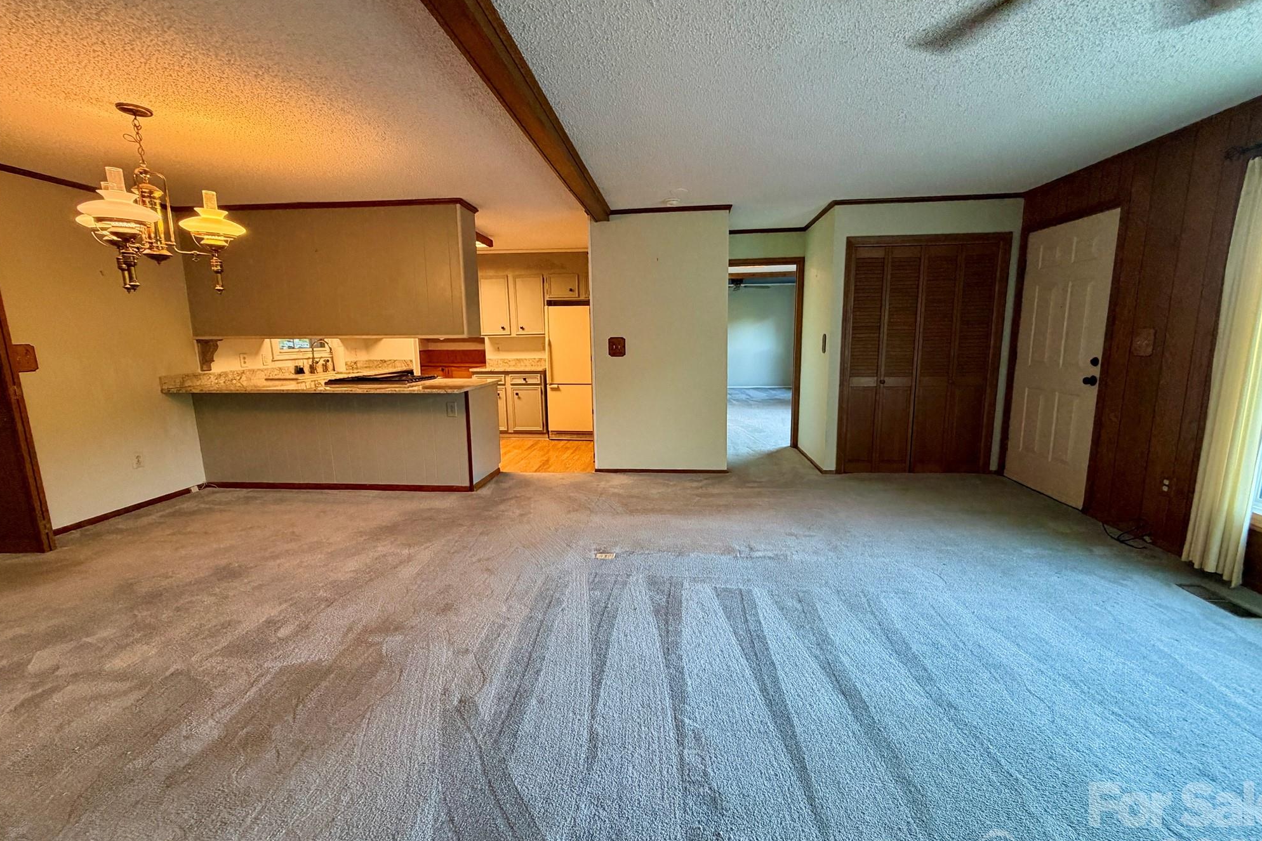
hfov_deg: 100.4
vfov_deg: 77.3
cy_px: 420
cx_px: 641
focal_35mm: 15
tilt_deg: -10.2
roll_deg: +0.9
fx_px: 526
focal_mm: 2.22
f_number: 2.2
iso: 320
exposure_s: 1/60
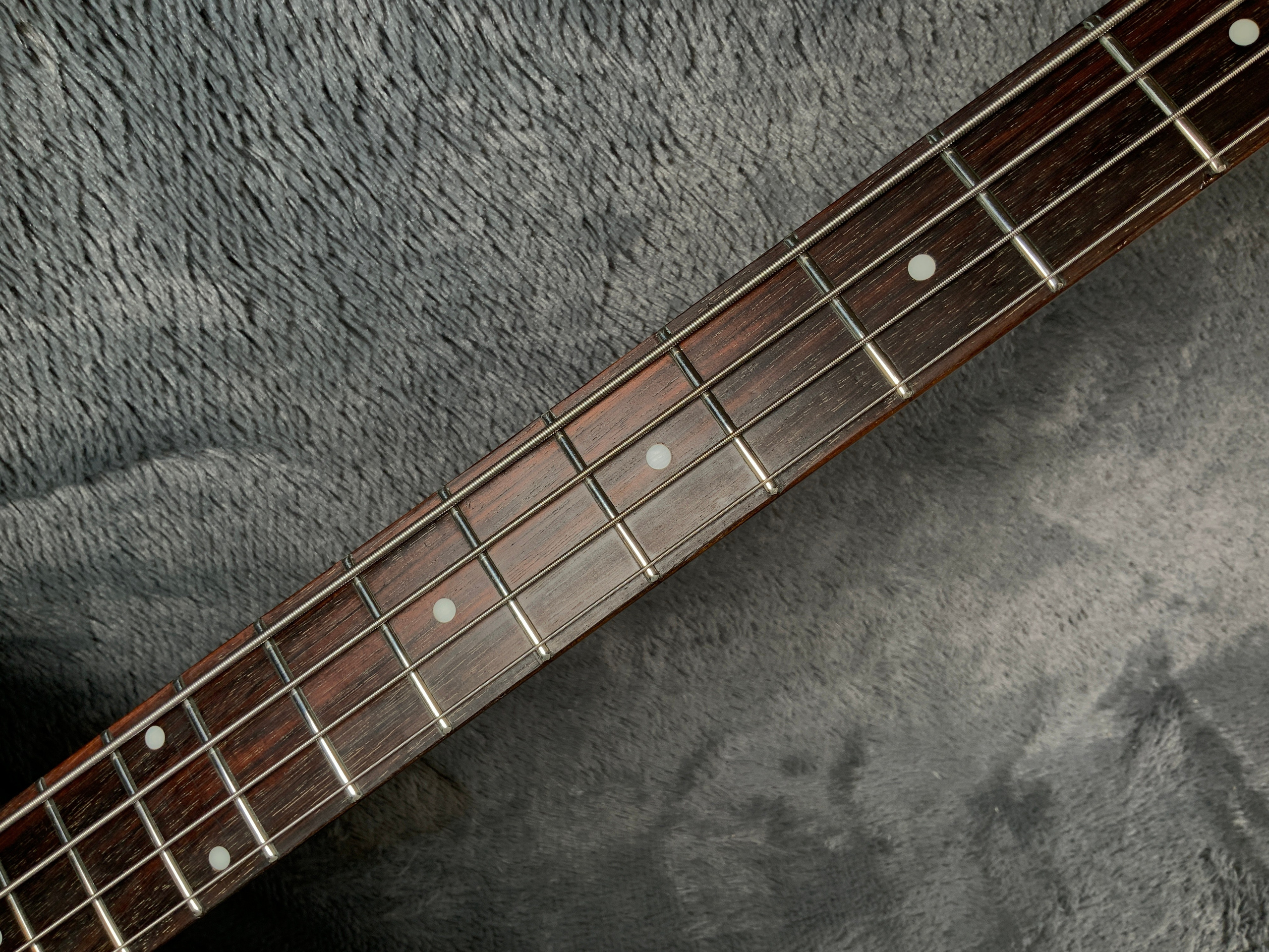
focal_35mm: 29
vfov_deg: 48.2
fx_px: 1063
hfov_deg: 61.7
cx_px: 634
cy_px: 476
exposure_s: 1/104
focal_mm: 3
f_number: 1.8
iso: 25
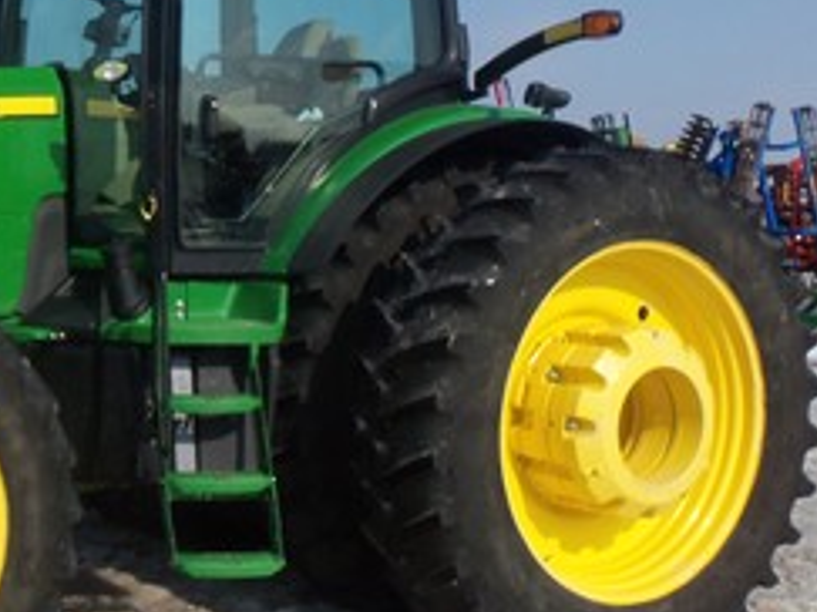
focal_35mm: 65
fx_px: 1533
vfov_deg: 22.5
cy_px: 256
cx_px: -27
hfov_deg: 27.8
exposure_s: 1/250
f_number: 8.6
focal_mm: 5.2
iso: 80
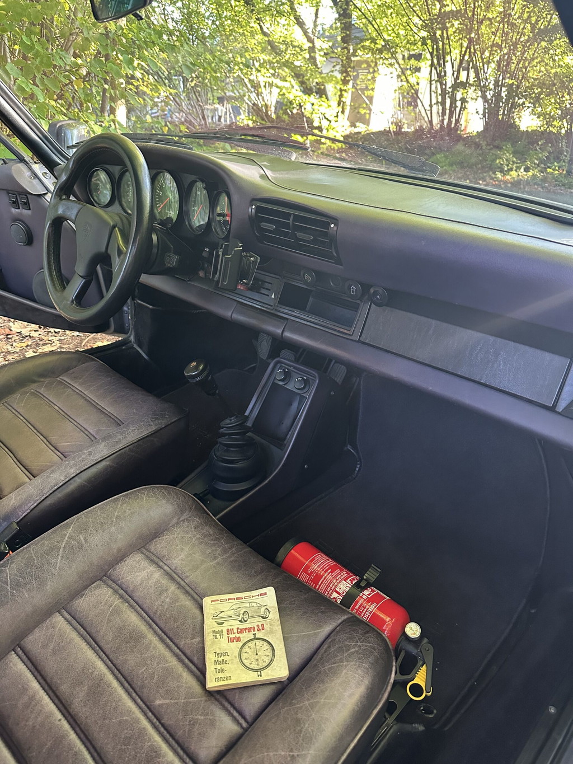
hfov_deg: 56.8
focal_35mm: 24
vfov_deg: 71.6
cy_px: 382
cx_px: 286
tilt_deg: -26.1
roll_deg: -0.7
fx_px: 530
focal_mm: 6.86
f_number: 1.78
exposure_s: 1/60
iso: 500
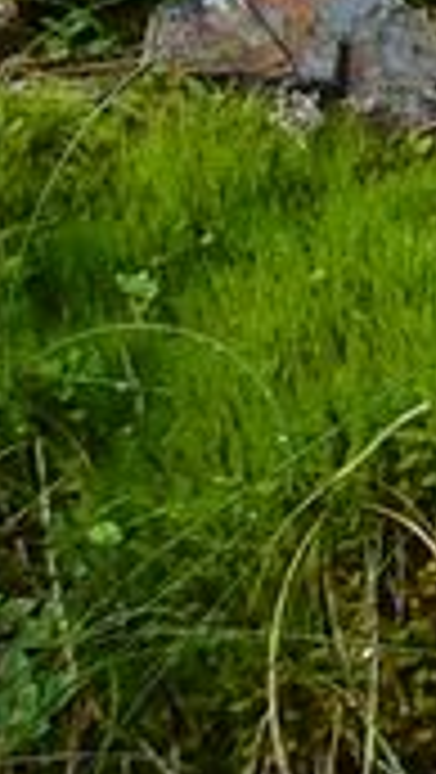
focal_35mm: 253
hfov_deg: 3.9
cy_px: -133
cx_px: 2800
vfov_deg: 8.4
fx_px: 5190
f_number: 4.5
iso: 160
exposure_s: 1/125
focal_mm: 32
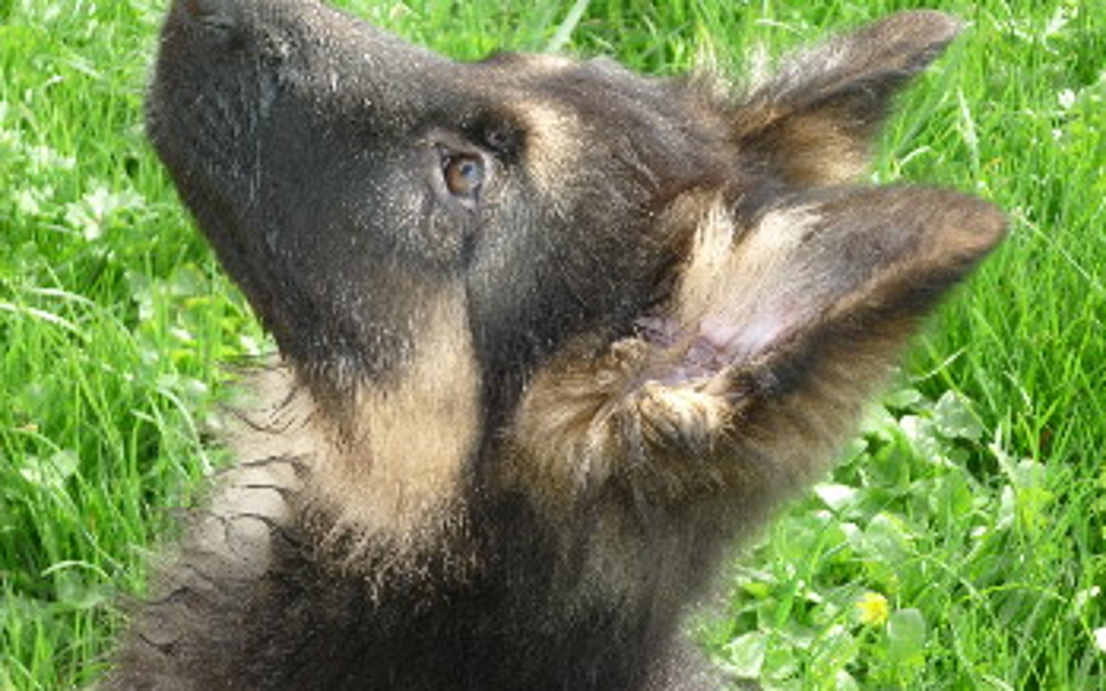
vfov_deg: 10.6
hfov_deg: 16.8
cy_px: 292
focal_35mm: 124
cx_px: 551
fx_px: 3737
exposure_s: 1/60
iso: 80
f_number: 5.3
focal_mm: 19.1
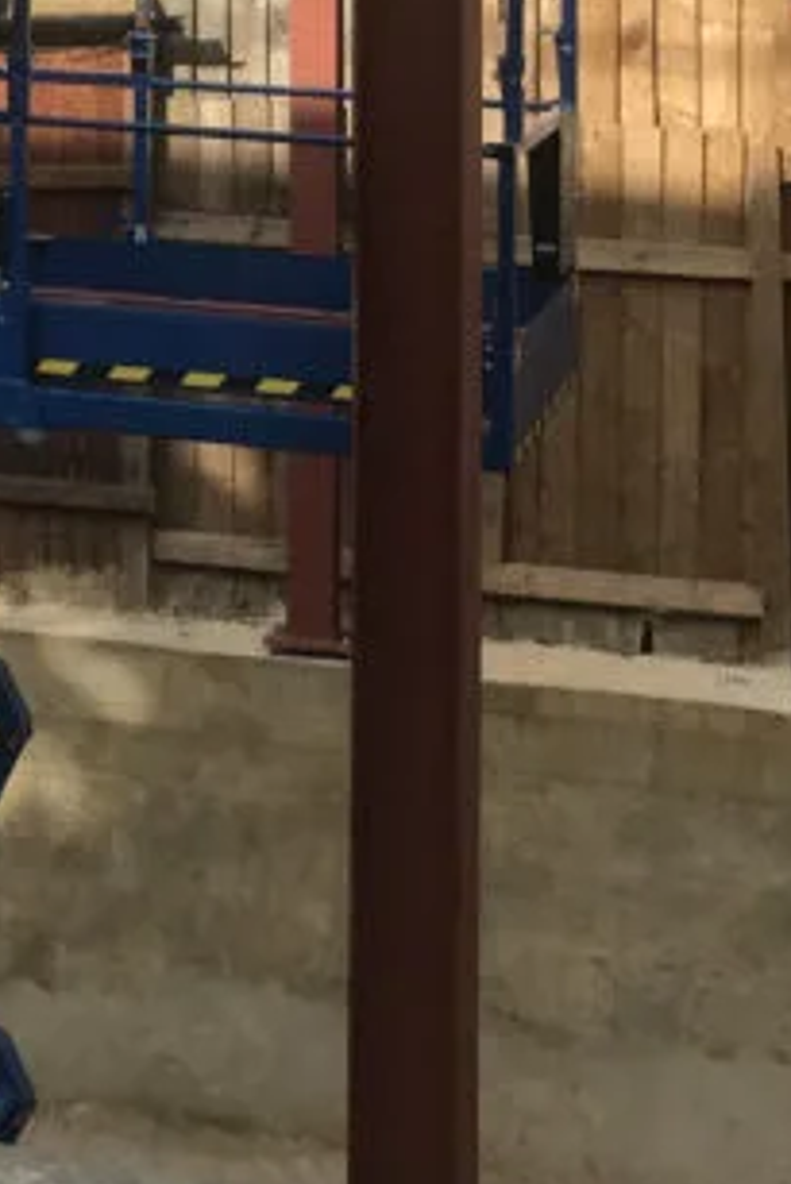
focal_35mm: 97
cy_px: -351
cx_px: -274
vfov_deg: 19.4
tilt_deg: +4.1
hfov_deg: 13.5
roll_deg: -1.2
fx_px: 3193
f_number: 1.8
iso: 20
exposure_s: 1/1916
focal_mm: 3.99
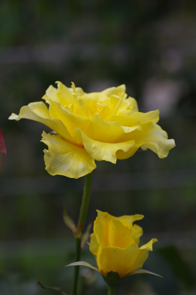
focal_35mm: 135
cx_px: 98
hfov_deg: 10.1
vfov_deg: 15.2
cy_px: 148
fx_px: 1104
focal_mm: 90
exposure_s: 1/400
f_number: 5
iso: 100
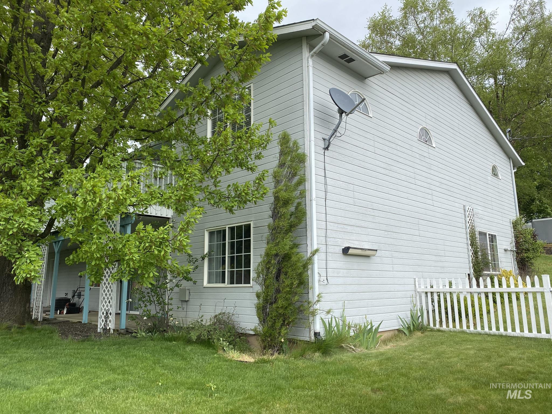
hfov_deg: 67.3
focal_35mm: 26
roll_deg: +0.7
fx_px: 415
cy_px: 207
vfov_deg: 53.1
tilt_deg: +8.9
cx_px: 276
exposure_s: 1/845
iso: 32
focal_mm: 4.25
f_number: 1.8
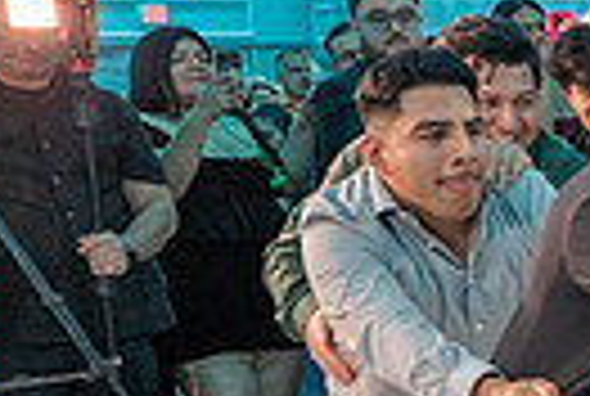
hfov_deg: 15.0
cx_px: 1243
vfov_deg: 12.9
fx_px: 1741
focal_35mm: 106
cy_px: 376
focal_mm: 24
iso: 1000
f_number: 3.5
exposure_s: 1/200
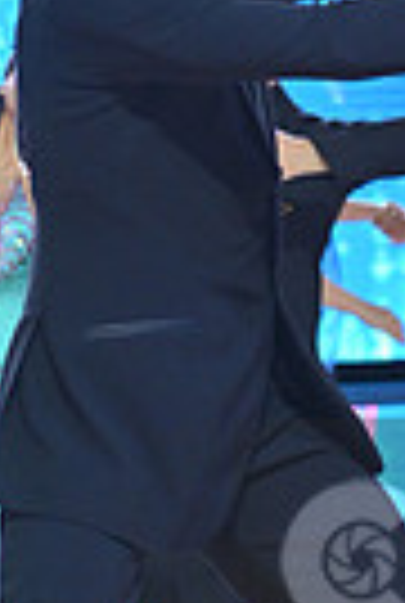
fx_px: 5070
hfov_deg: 4.5
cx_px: 857
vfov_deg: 6.8
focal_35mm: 302
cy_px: 572
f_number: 4
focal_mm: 70
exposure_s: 1/250
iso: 2000
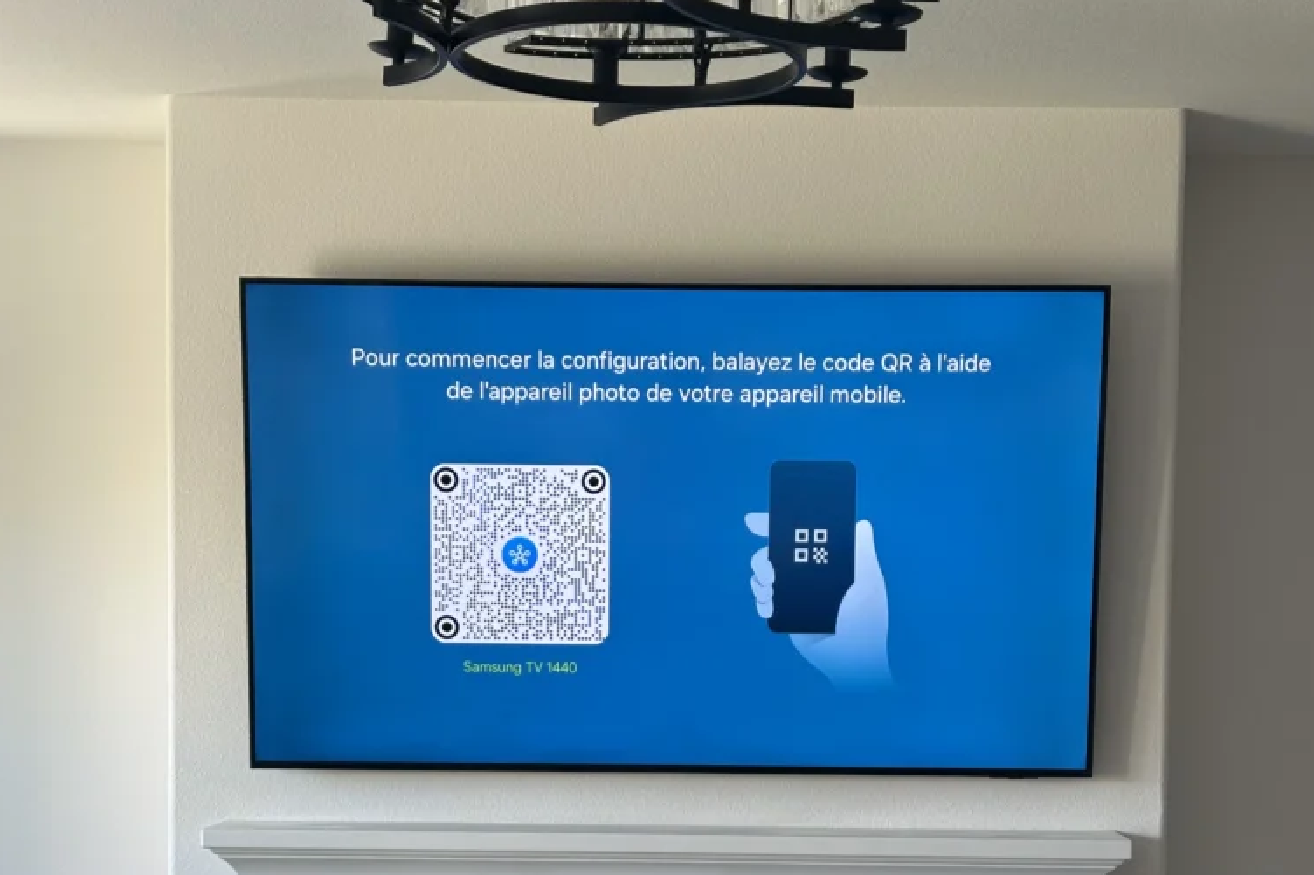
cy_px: 753
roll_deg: +0.0
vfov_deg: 19.7
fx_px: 2481
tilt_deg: -3.0
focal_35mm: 68
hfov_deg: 29.7
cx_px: 667
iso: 80
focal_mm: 6.86
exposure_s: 1/116
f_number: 1.78
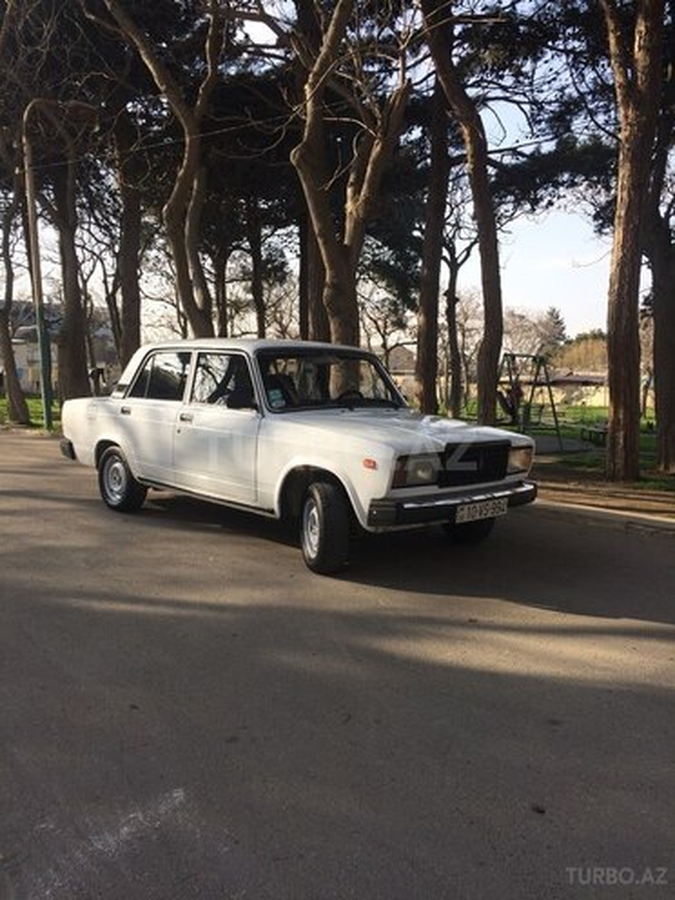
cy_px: 450
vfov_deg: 61.7
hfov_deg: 48.2
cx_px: 338
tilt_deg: -6.8
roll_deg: -0.4
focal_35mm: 29
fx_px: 754
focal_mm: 4.15
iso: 32
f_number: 2.2
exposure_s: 1/838
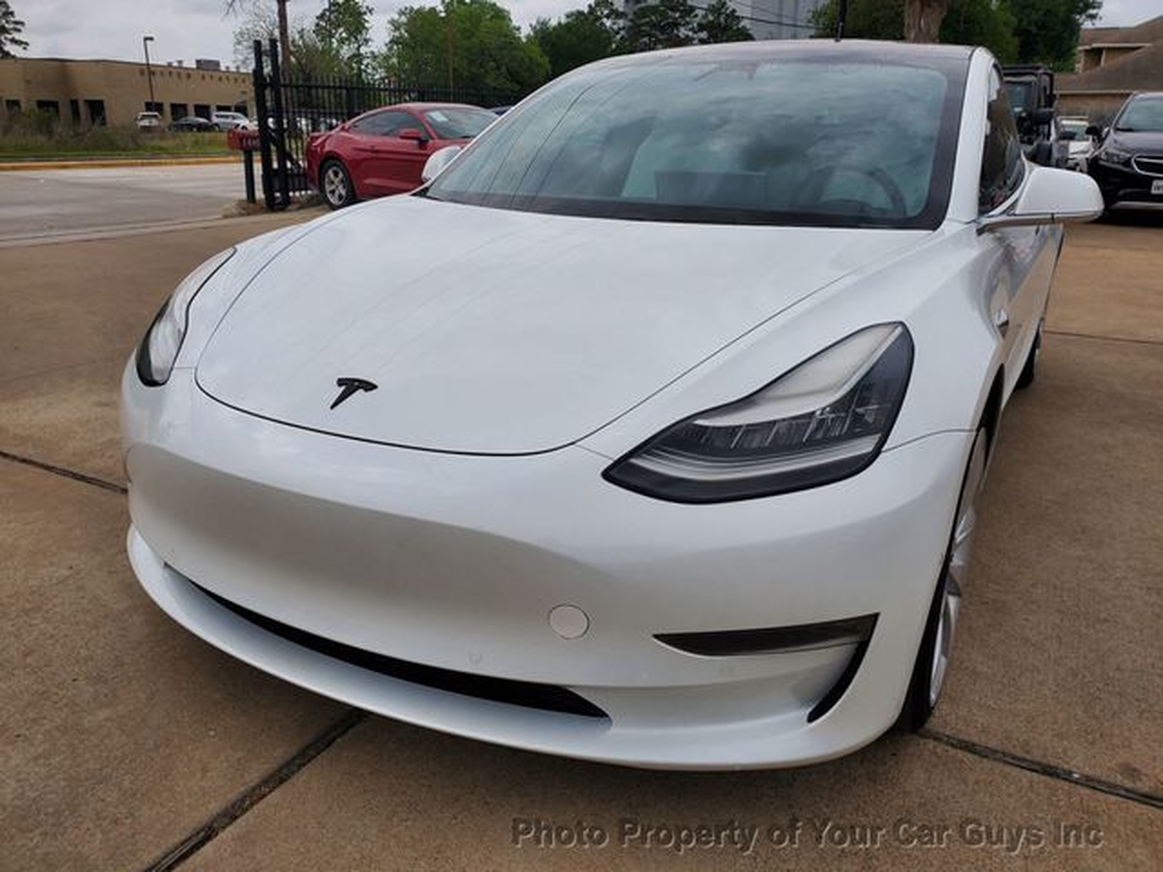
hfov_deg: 67.3
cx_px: 582
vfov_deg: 53.1
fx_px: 874
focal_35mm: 26
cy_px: 436
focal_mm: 4.3
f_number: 2.4
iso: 50
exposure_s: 1/2737
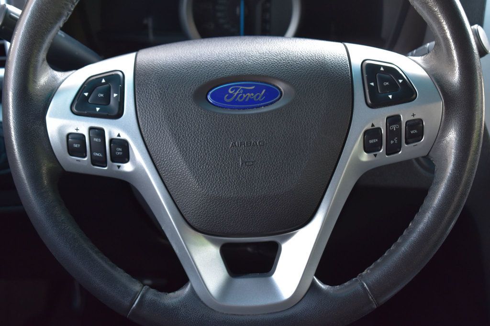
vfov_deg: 17.5
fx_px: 1061
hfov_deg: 26.0
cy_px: 163
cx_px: 245
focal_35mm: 78
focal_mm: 52
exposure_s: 1/15
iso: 560
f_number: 6.3
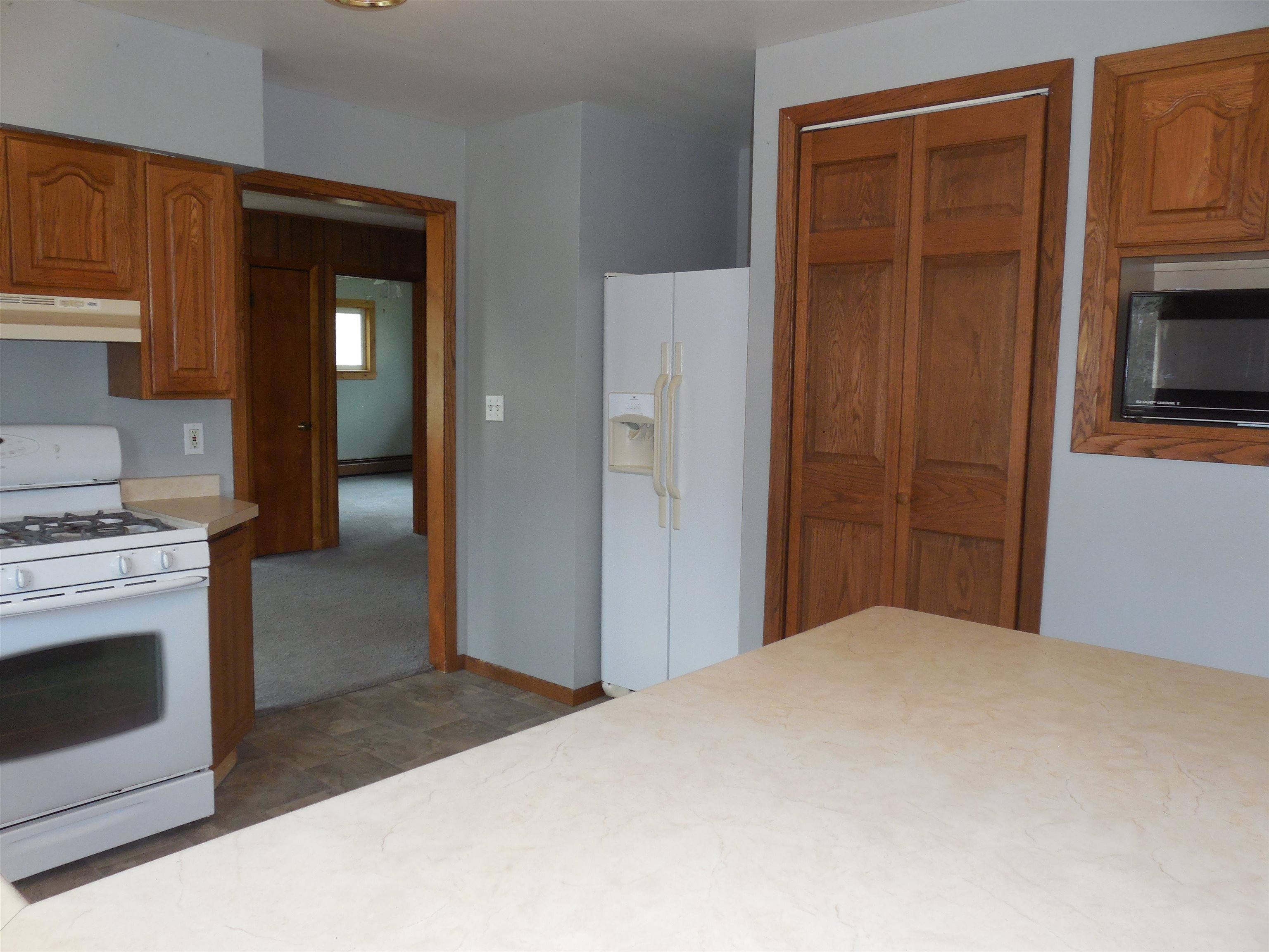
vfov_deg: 53.1
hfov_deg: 67.3
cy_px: 476
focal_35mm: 26
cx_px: 634
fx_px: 953
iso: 250
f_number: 3.5
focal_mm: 4.6
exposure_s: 1/25
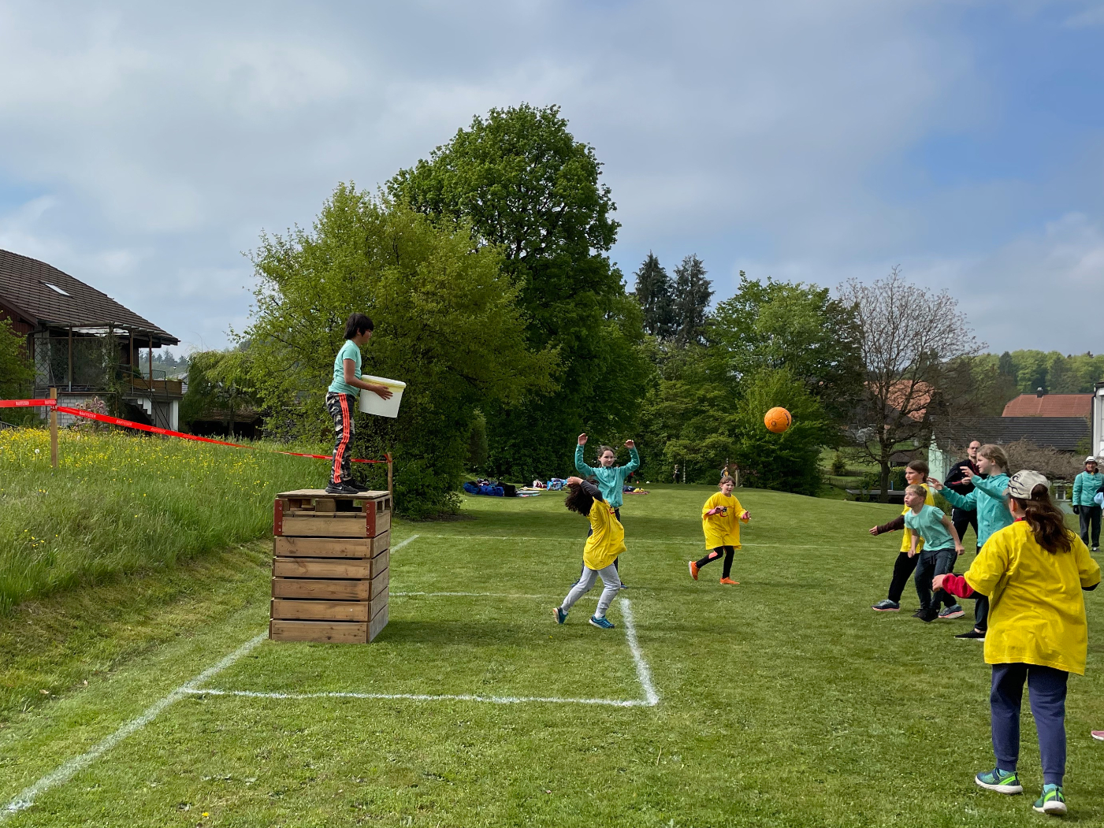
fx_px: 1212
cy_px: 424
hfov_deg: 48.6
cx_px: 429
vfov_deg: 37.7
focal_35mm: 38
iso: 32
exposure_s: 1/4831
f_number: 1.6
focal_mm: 4.2
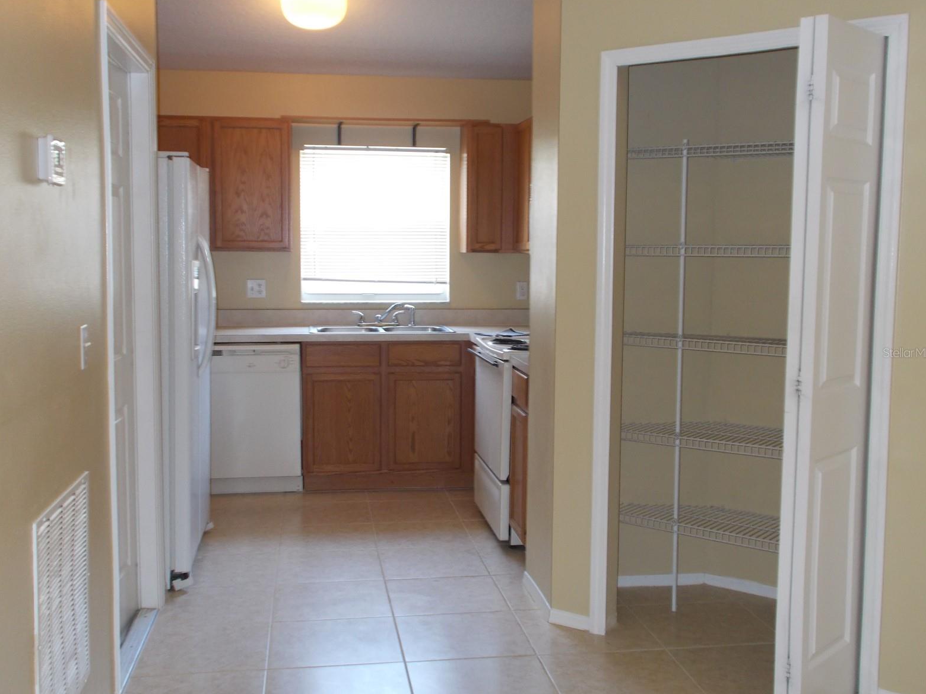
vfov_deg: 36.0
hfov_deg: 46.8
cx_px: 464
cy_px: 352
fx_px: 1070
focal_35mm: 40
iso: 200
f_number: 3.9
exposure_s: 1/20
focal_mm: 6.9
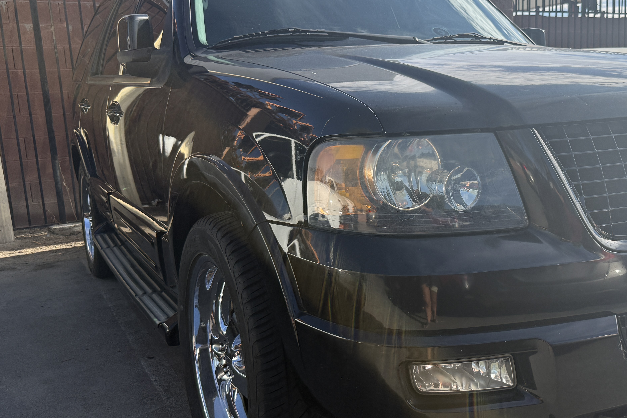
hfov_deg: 49.5
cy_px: 204
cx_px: 436
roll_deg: +2.3
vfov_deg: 35.0
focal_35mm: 38
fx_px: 662
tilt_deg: -9.1
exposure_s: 1/3279
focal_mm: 6.76
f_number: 1.78
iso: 100
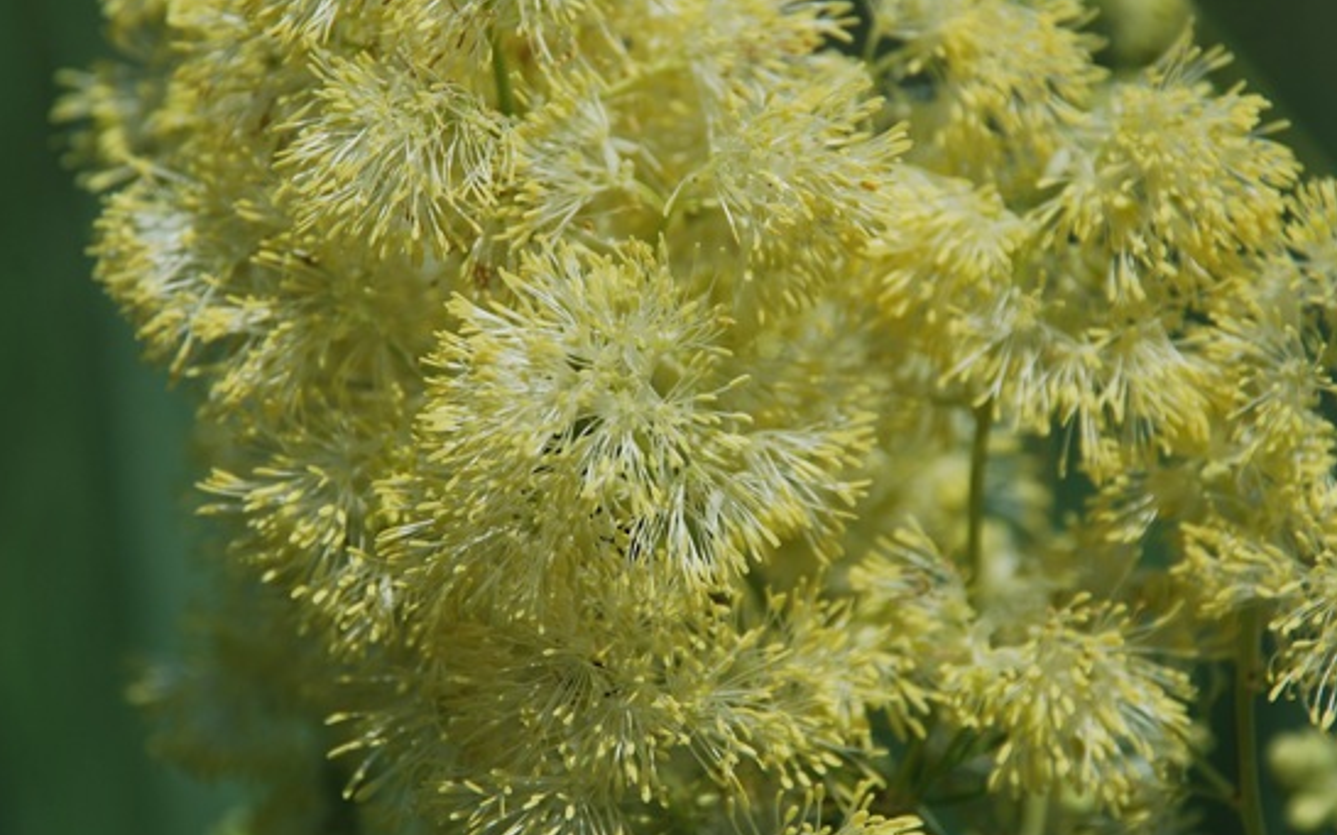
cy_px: 331
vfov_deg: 5.4
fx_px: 8838
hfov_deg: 8.7
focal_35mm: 243
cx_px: 654
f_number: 7.1
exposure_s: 1/800
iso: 100
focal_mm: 135
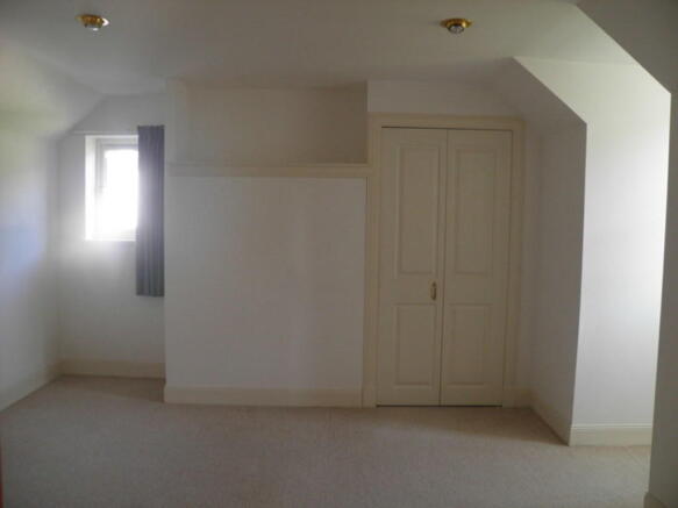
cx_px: 339
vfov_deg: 49.7
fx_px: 548
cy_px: 254
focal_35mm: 28
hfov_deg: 63.5
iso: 100
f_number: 2.8
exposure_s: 1/30
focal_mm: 4.9
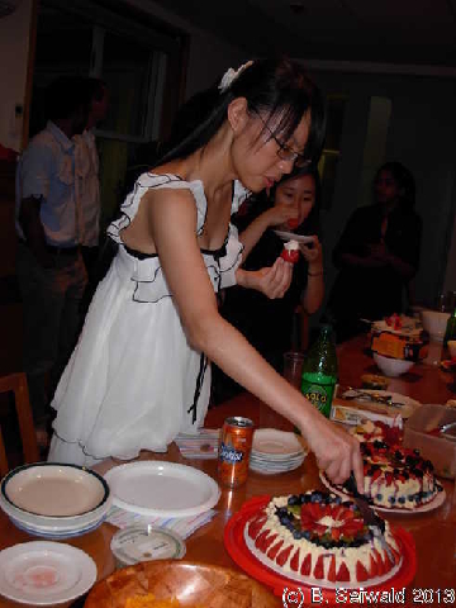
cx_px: 228
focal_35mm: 38
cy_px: 304
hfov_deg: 37.7
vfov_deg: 49.0
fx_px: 667
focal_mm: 6.3
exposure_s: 1/22.6
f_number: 2.9
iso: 79
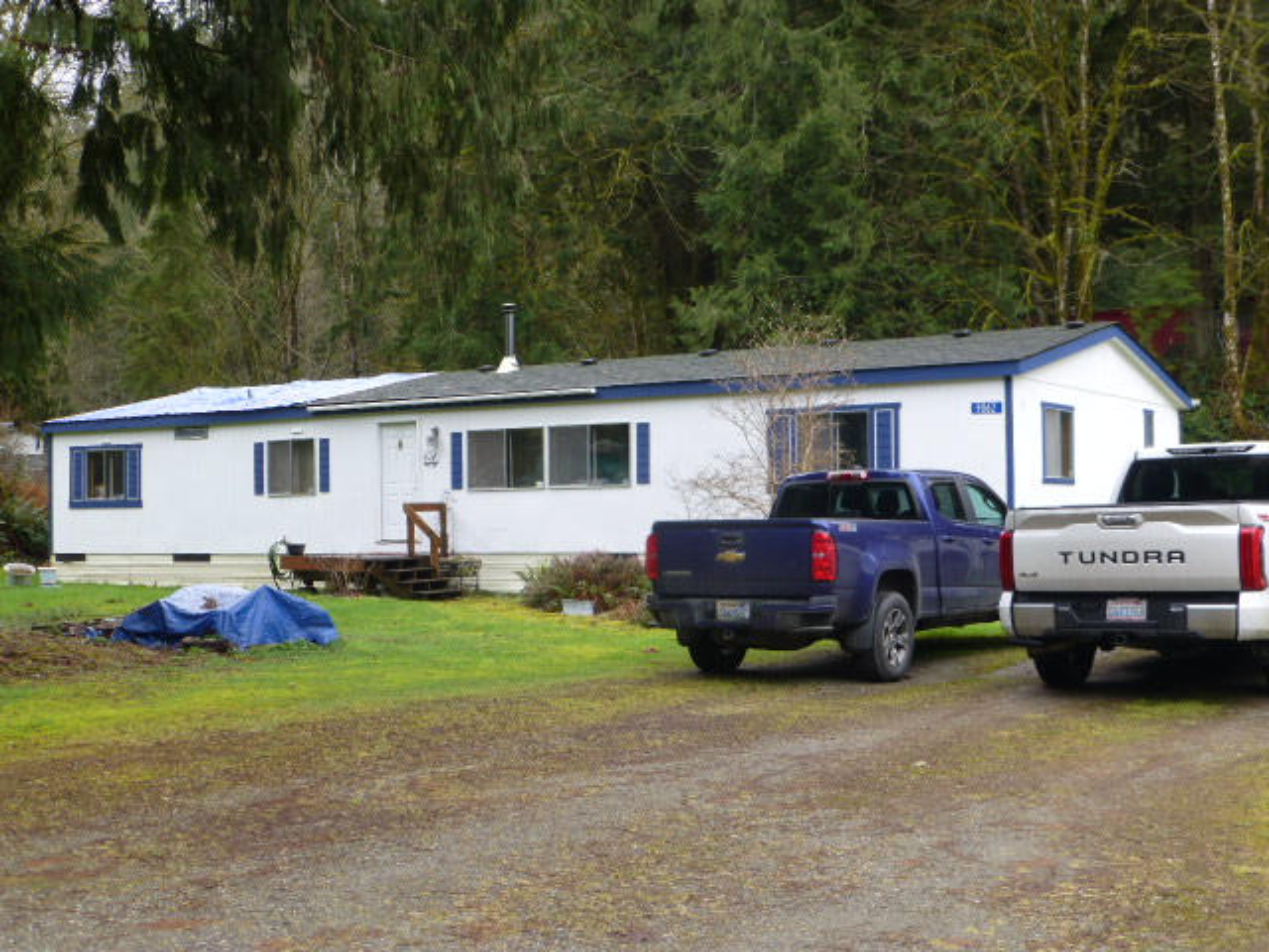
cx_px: 634
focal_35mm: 47
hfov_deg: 40.4
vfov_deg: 30.9
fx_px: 1723
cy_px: 476
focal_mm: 8.5
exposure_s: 1/80
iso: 100
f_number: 4.2
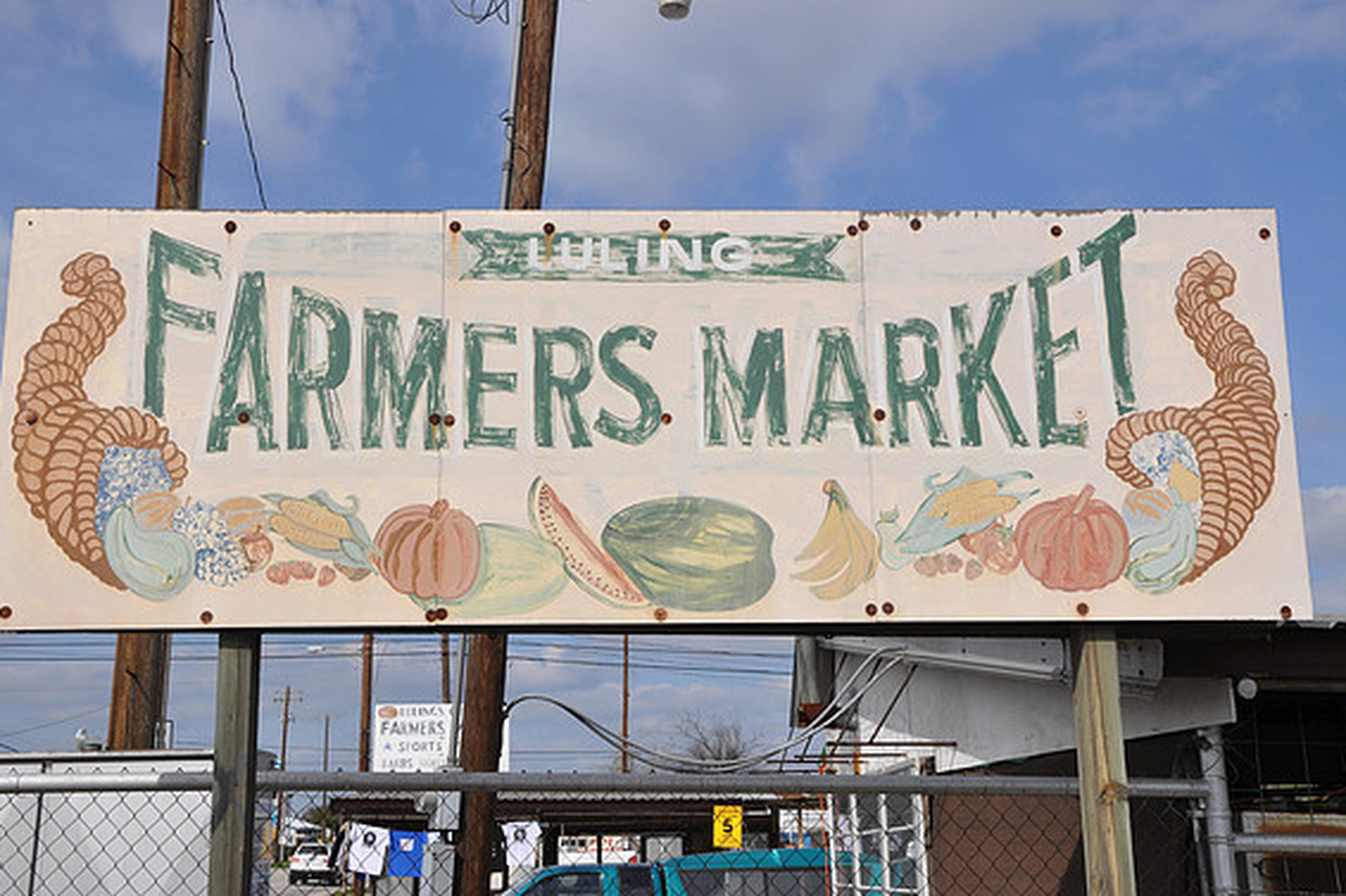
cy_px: 446
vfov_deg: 31.2
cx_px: 659
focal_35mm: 43
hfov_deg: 45.4
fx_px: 1607
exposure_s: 1/400
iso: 200
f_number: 10
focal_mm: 28
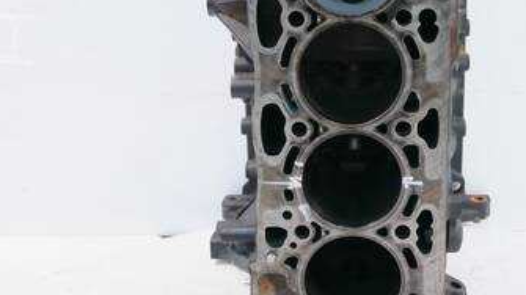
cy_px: 102
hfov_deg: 41.0
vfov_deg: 23.8
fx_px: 697
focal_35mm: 50
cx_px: 336
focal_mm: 16
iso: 400
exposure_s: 1/60
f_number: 3.9
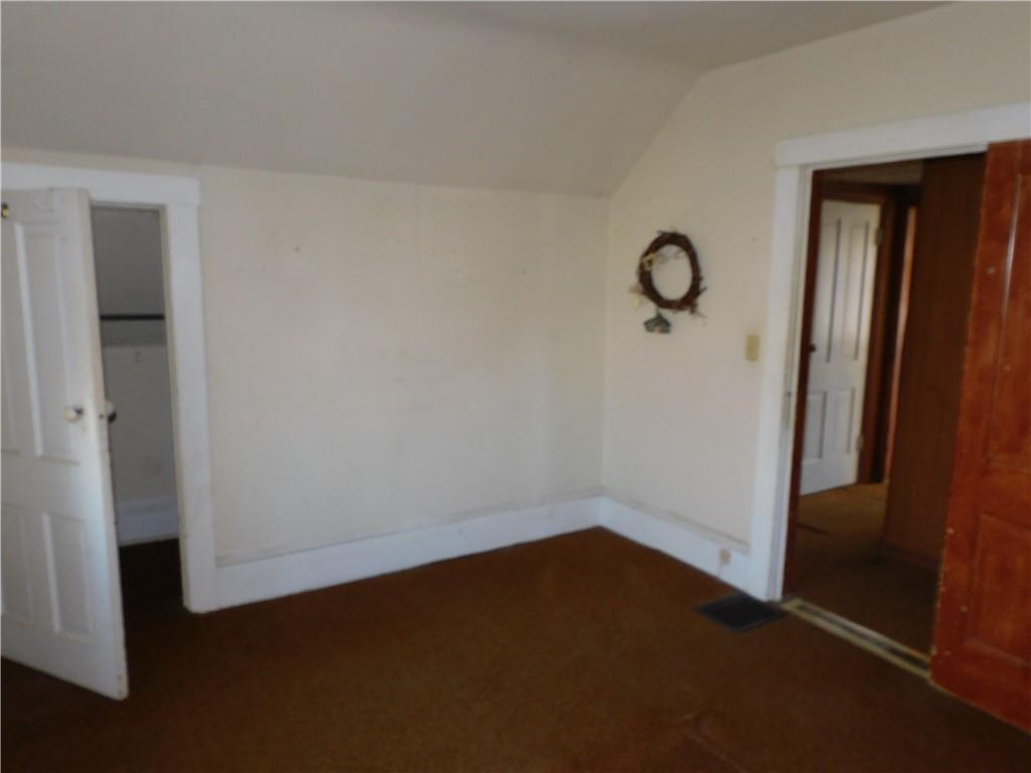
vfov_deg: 56.8
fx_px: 715
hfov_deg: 71.6
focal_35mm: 24
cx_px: 516
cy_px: 386
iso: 200
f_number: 3.3
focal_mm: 4.3
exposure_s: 1/30
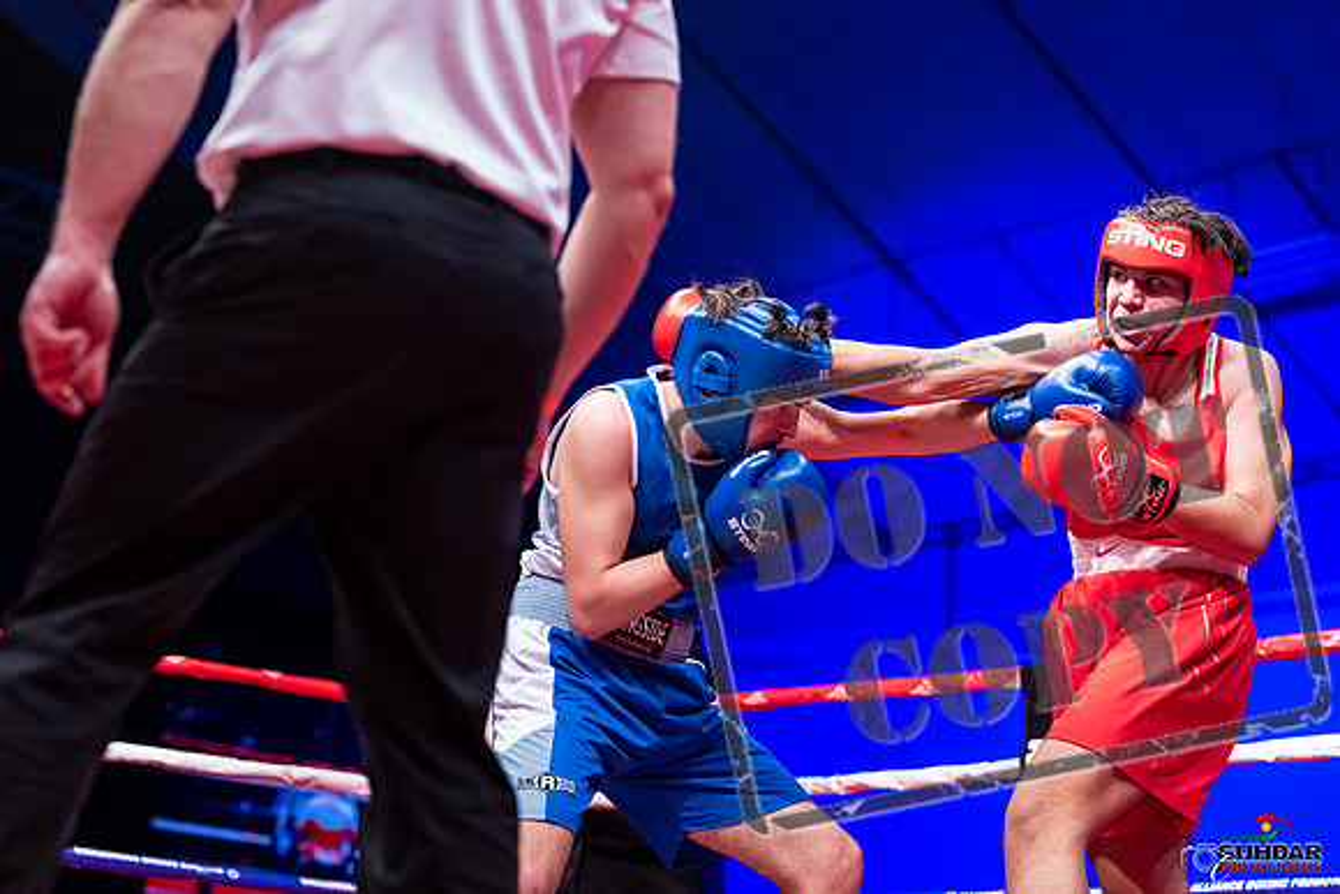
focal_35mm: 70
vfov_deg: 19.5
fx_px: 2606
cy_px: 447
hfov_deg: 28.8
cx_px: 670
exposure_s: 1/800
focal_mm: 70
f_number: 2.8
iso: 3200
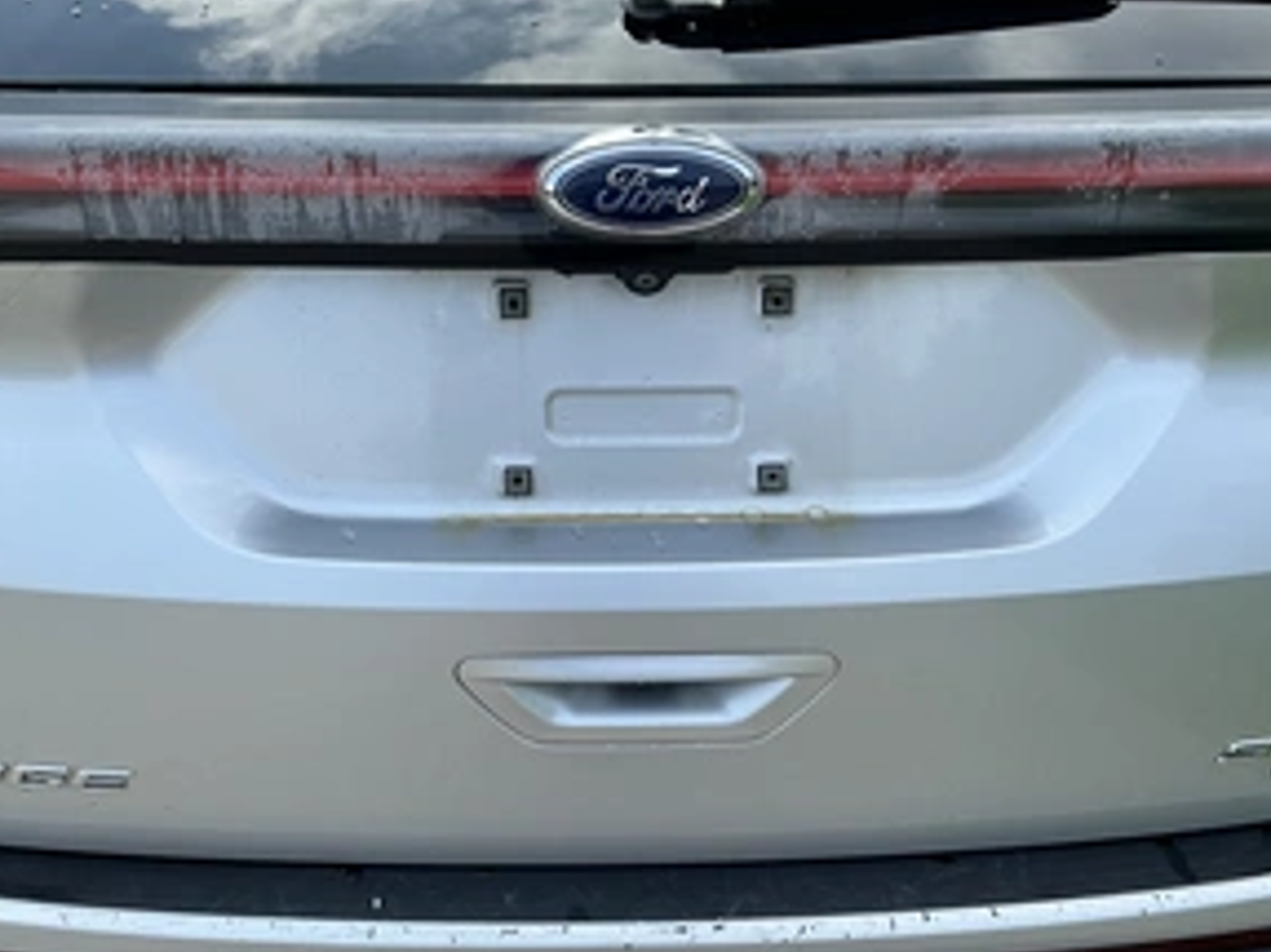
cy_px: 611
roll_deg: -1.2
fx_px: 1431
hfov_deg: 47.9
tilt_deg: -28.5
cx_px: 607
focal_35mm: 39
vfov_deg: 36.5
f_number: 1.8
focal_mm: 3
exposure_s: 1/770
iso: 25
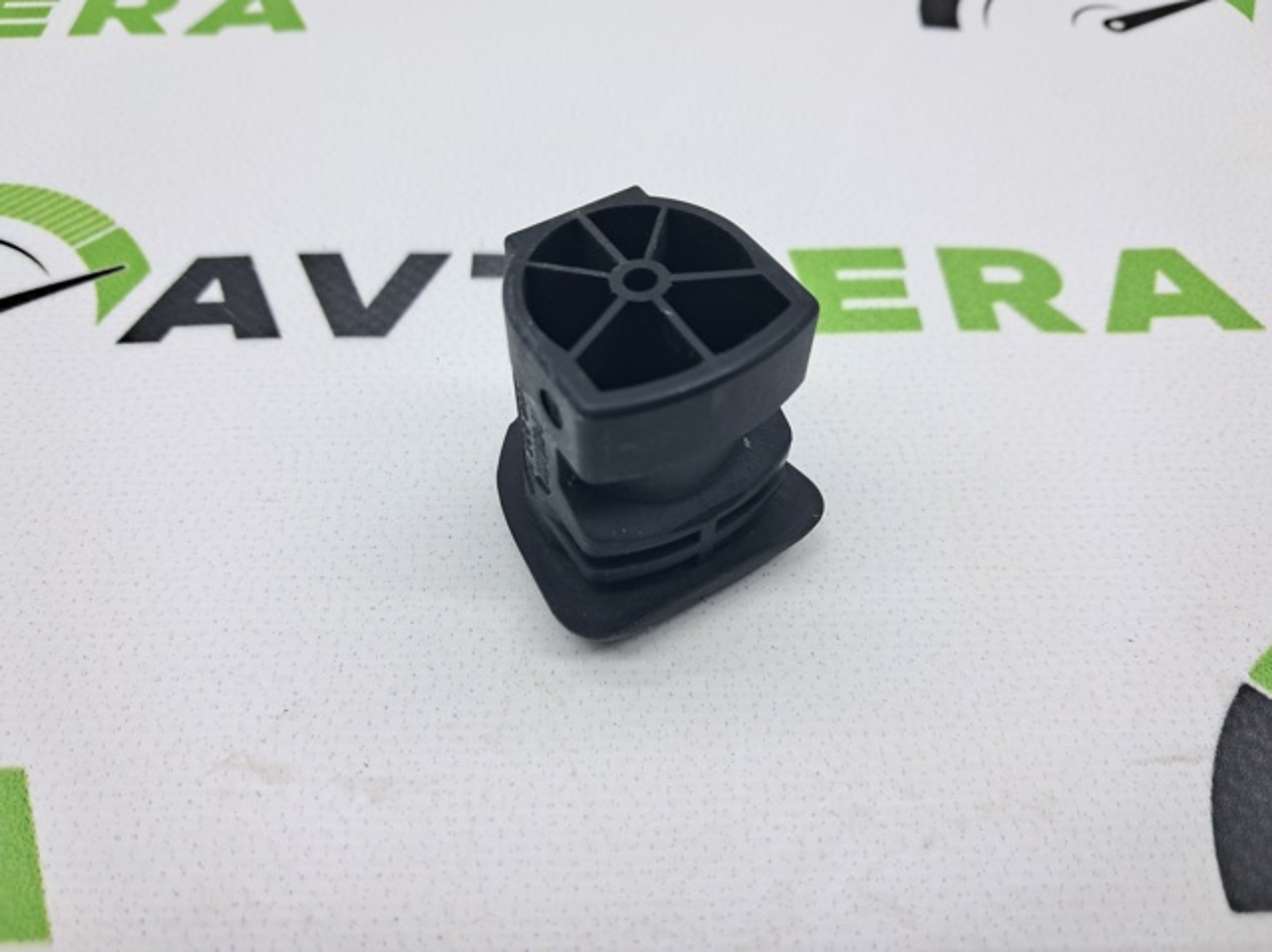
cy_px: 476
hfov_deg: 65.4
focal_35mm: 27
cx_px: 636
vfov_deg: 51.3
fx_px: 991
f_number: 1.8
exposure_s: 1/100
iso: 50
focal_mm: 4
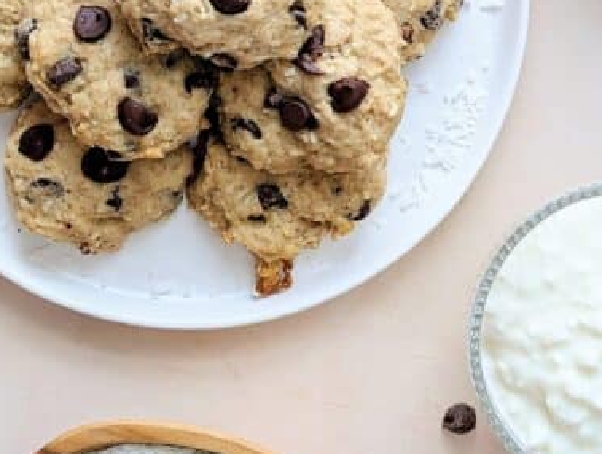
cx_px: 272
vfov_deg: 22.0
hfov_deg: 29.7
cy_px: 20
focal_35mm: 65
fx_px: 1133
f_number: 1.68
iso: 76
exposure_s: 1/39.7
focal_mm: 6.9
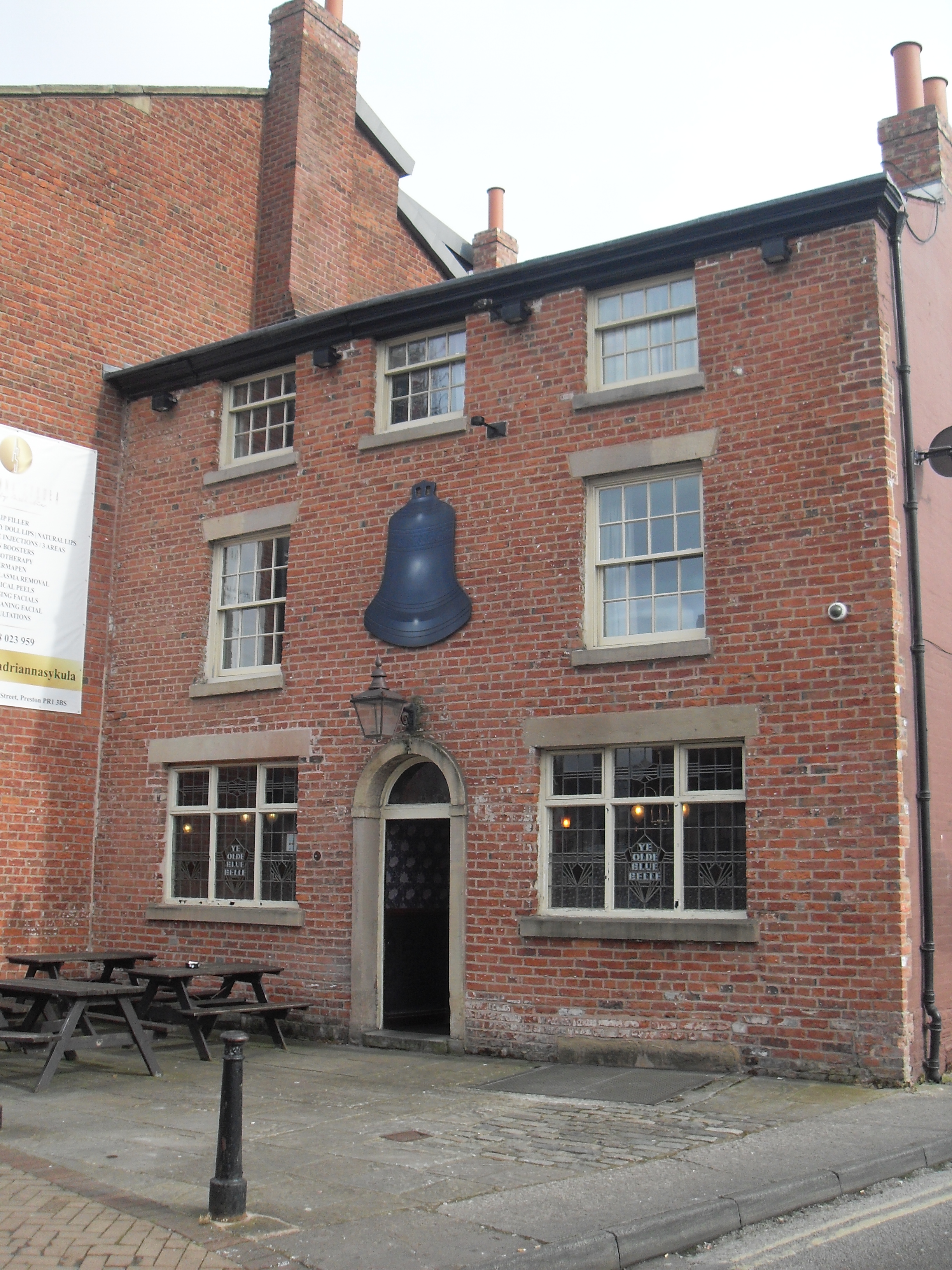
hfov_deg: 38.7
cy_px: 635
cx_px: 476
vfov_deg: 50.1
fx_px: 1357
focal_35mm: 37
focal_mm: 6.3
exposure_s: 1/60
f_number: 8.9
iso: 80
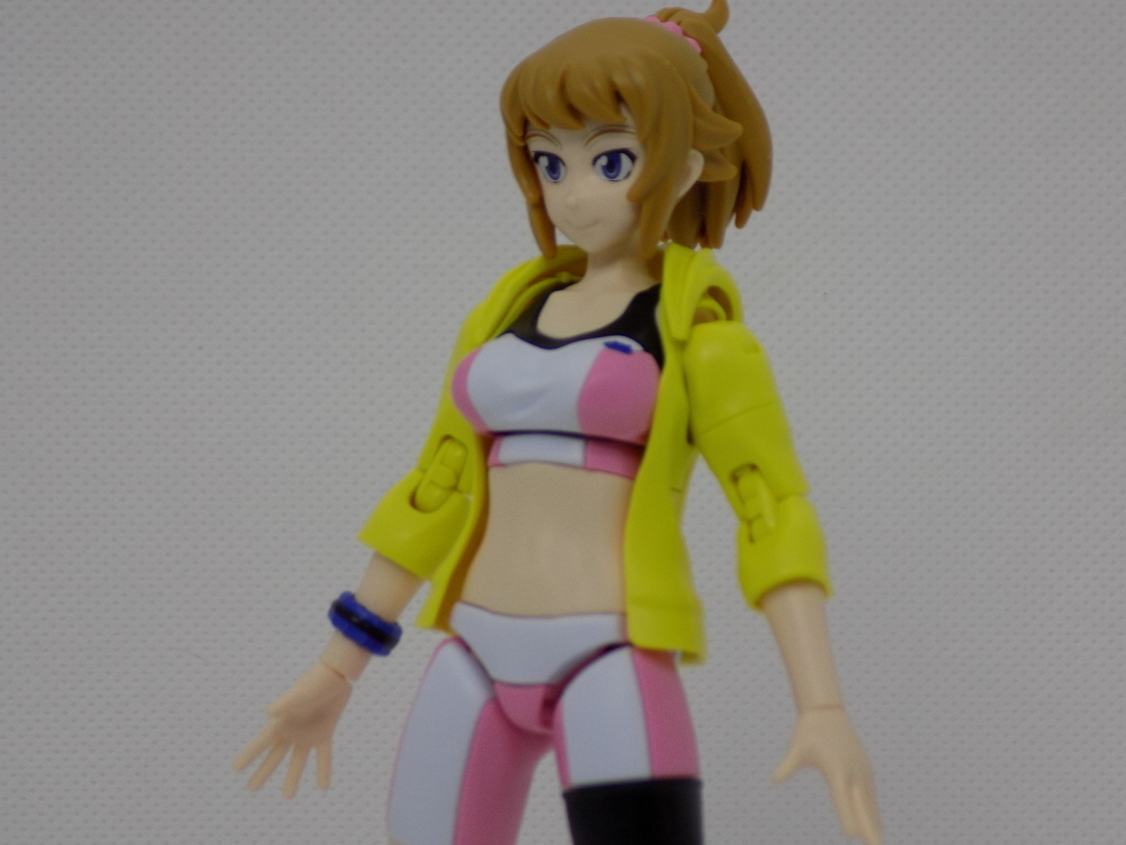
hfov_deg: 16.7
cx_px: 563
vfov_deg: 12.6
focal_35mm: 118
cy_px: 422
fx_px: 3838
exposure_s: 1/30
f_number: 4.8
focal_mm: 20.9
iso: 125
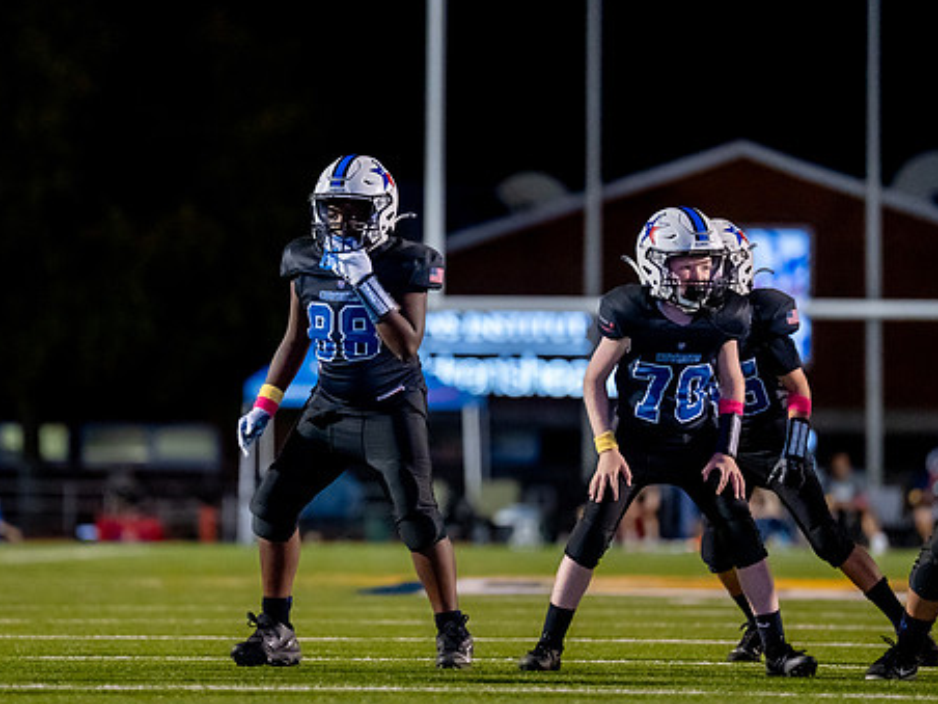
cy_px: 352
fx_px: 9430
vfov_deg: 4.3
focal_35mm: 348
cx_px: 369
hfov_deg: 5.7
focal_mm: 200
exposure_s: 1/1000
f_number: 2.8
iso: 4000
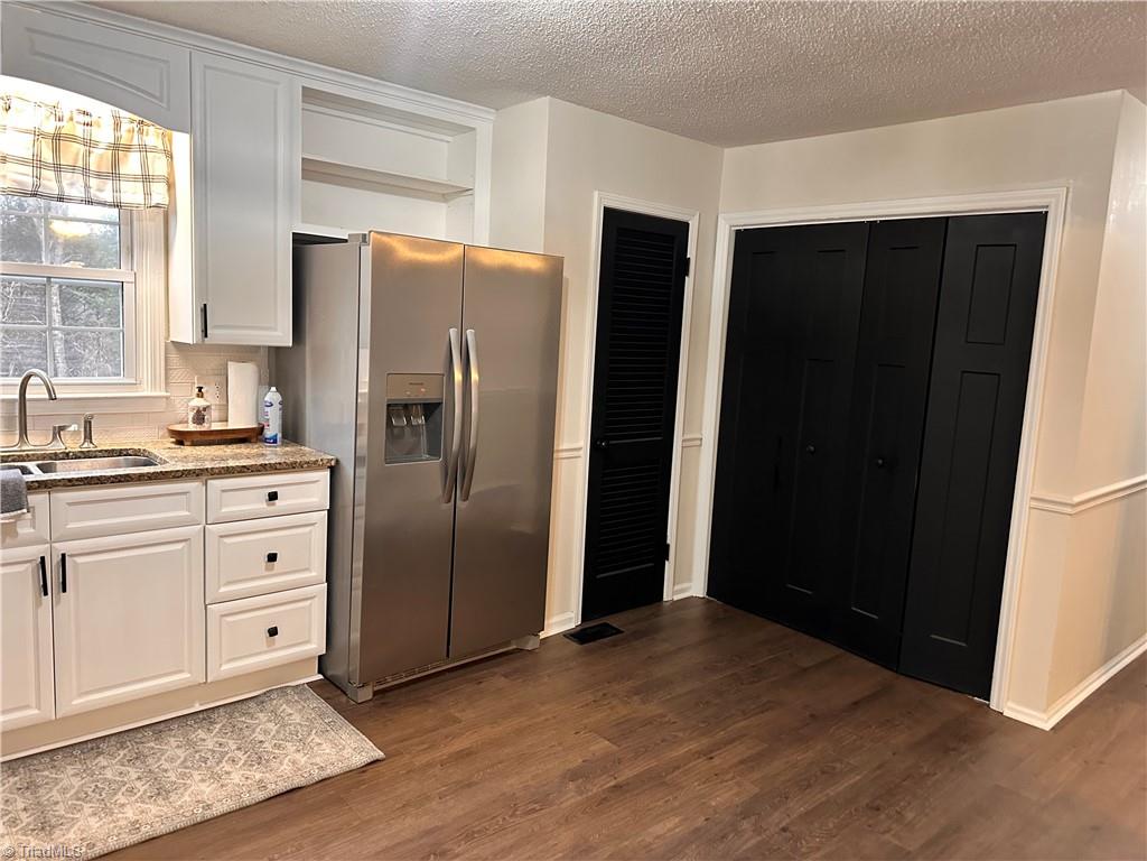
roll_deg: -2.7
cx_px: 574
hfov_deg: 71.6
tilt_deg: -8.1
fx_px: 795
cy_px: 430
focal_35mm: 24
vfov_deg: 56.8
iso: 640
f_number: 1.78
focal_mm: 6.86
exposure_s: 1/60
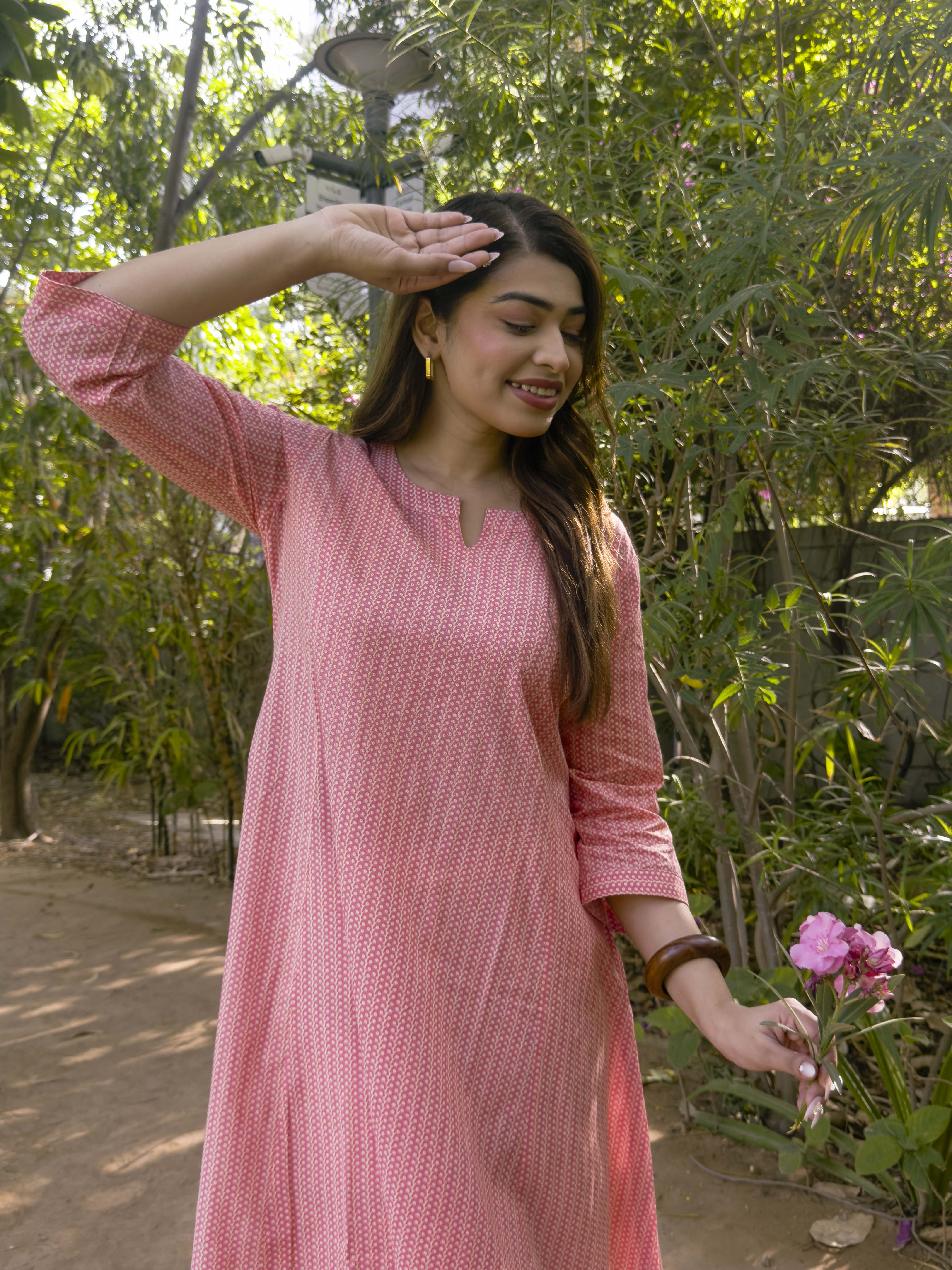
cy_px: 635
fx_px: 1320
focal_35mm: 36
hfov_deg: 39.7
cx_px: 476
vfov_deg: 51.4
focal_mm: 6.76
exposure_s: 1/240
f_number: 1.8
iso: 160
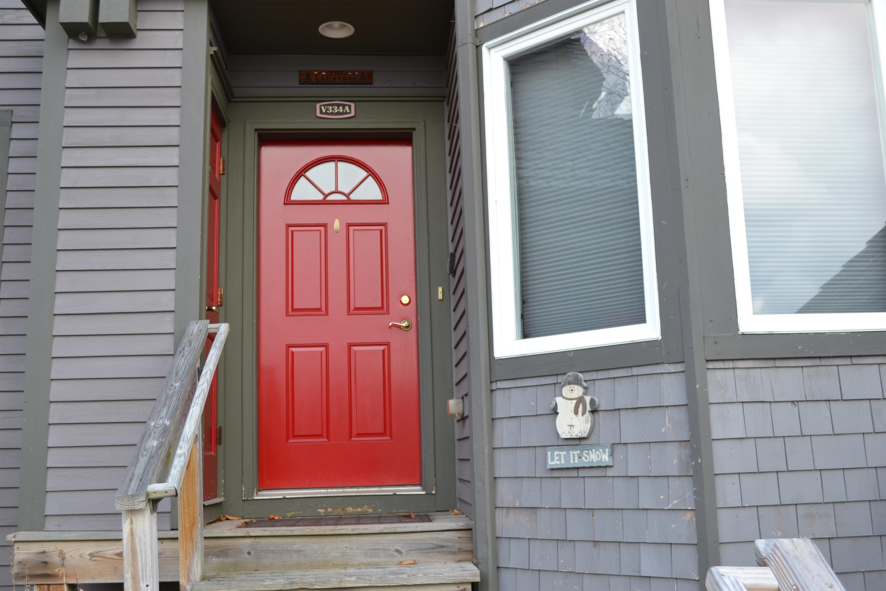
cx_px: 443
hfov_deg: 53.1
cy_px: 296
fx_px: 886
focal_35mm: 36
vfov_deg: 36.9
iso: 200
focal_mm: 24
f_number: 5.6
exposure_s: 1/125
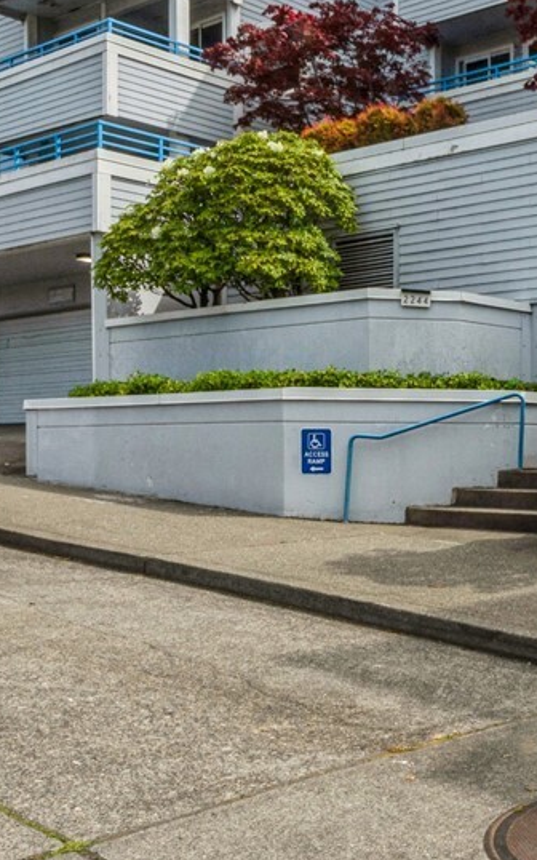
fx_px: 1054
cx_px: 758
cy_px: 102
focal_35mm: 45
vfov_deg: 41.2
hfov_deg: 23.9
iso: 200
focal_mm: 14
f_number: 20
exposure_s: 1/160
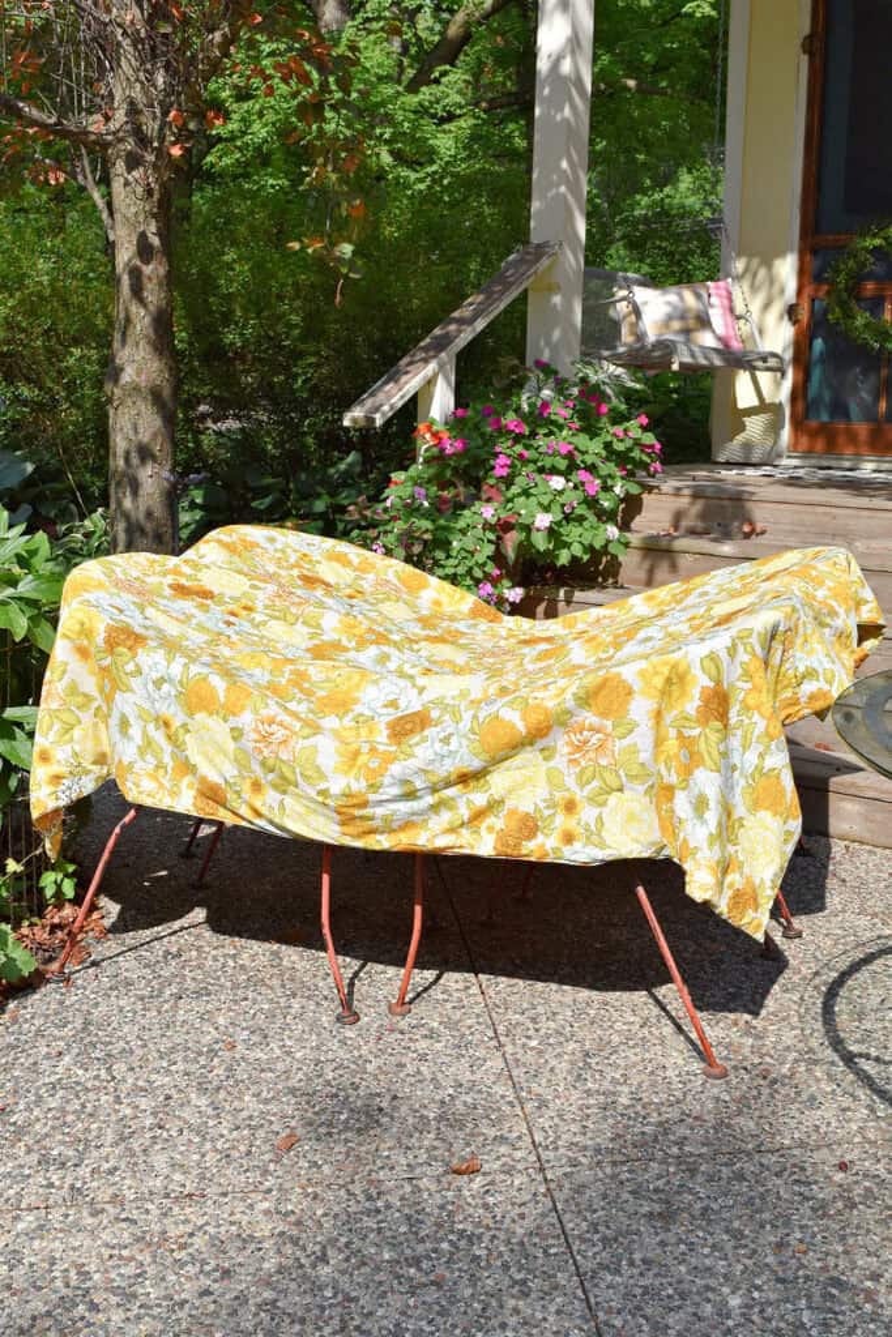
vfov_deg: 46.4
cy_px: 668
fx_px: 1560
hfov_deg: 31.9
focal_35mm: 42
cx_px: 446
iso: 200
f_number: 10
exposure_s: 1/500
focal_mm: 28
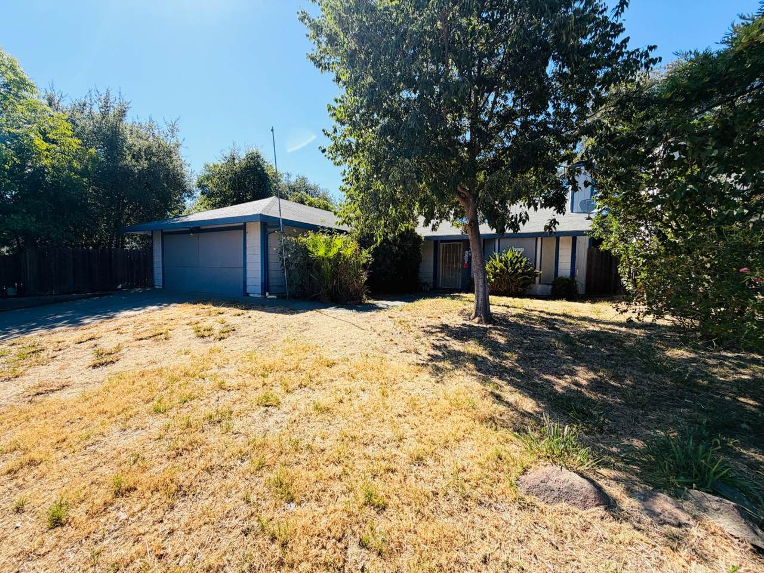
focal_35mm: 14
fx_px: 309
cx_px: 382
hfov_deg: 102.1
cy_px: 286
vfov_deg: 85.7
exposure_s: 1/770
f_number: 2.2
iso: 32
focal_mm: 2.22
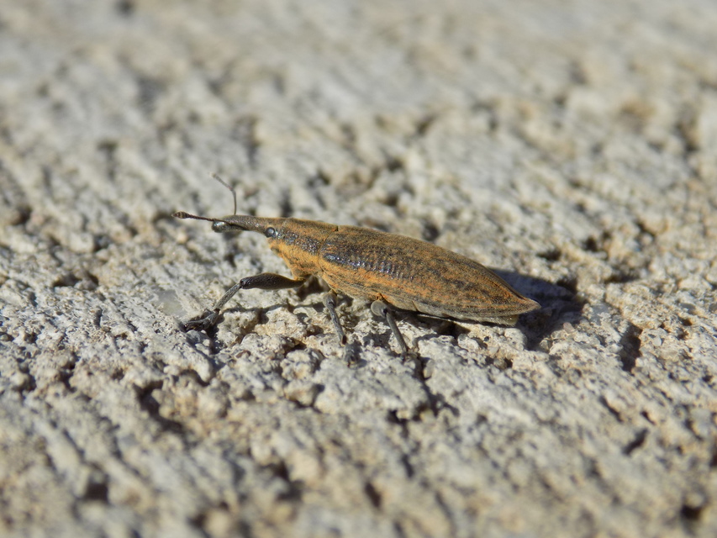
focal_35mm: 118
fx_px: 2444
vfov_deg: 12.6
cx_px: 358
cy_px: 269
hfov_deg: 16.7
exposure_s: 1/640
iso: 80
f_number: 4.8
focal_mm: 20.9
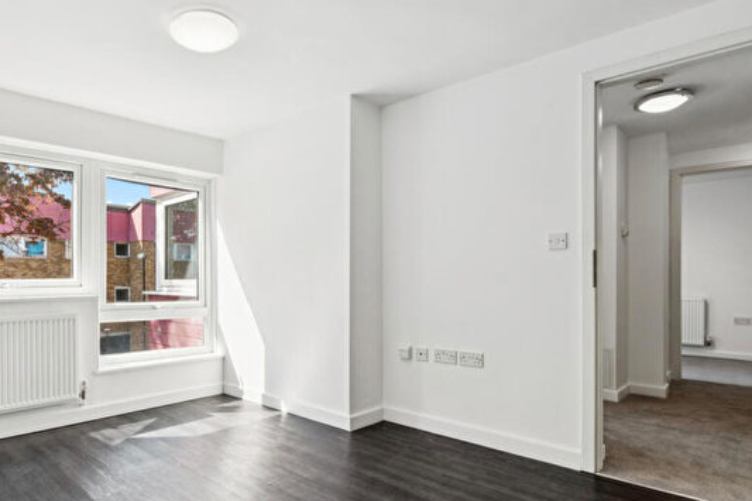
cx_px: 279
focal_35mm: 21
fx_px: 439
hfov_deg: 79.6
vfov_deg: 59.2
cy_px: 285
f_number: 11
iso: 400
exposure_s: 1/125
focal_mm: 16
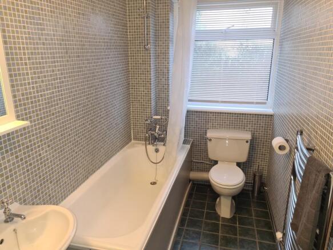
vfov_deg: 53.0
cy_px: 125
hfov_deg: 67.3
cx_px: 166
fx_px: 250
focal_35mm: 26
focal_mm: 5.4
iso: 83
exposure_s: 1/33
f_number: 1.8
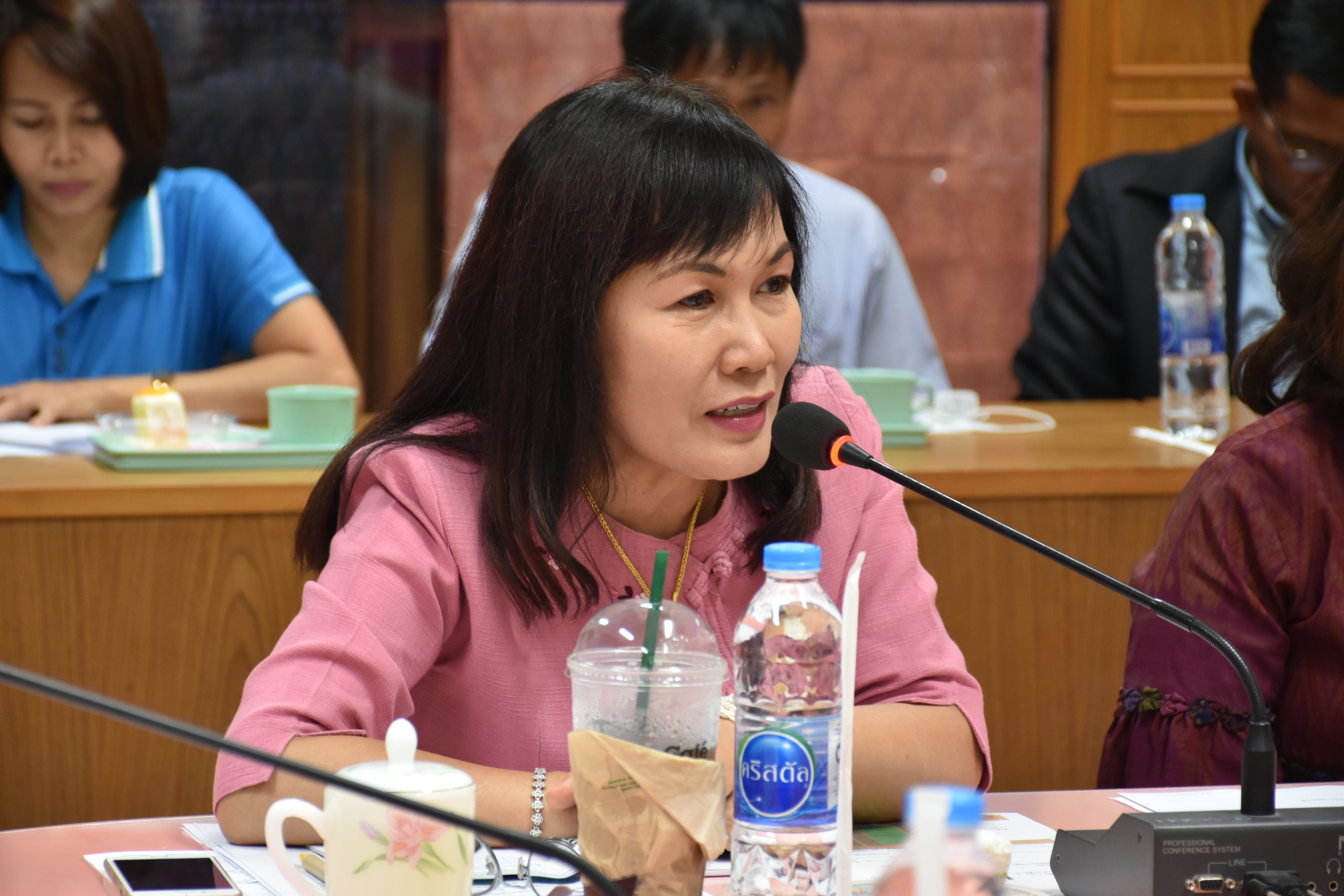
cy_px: 448
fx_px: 5600
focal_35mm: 150
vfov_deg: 9.1
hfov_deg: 13.7
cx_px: 672
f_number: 5.6
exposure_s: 1/30
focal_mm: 100
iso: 800
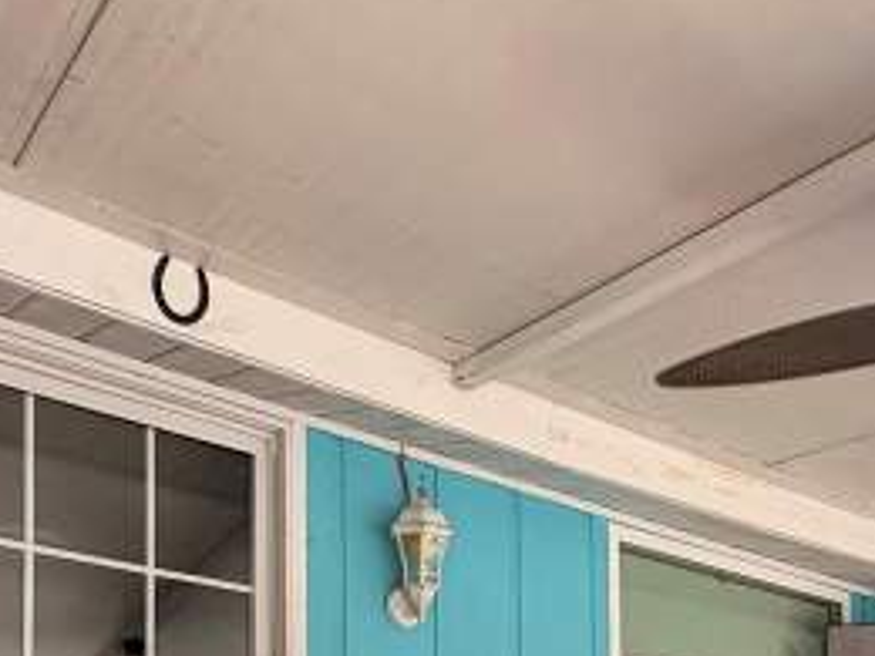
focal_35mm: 43
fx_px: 1087
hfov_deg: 43.3
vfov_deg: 27.4
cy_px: 878
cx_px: 579
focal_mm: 2.22
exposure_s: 1/144
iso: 64
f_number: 2.2
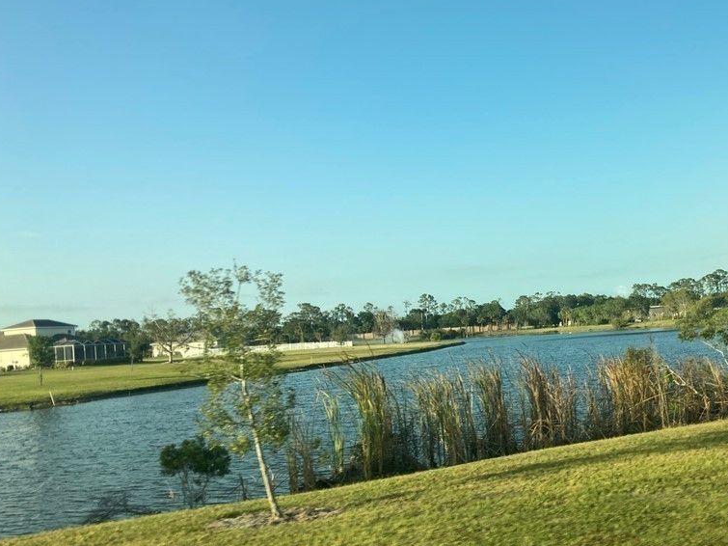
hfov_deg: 48.4
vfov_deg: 37.6
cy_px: 316
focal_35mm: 38
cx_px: 465
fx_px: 799
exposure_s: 1/143
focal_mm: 3.99
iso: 20
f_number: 1.8
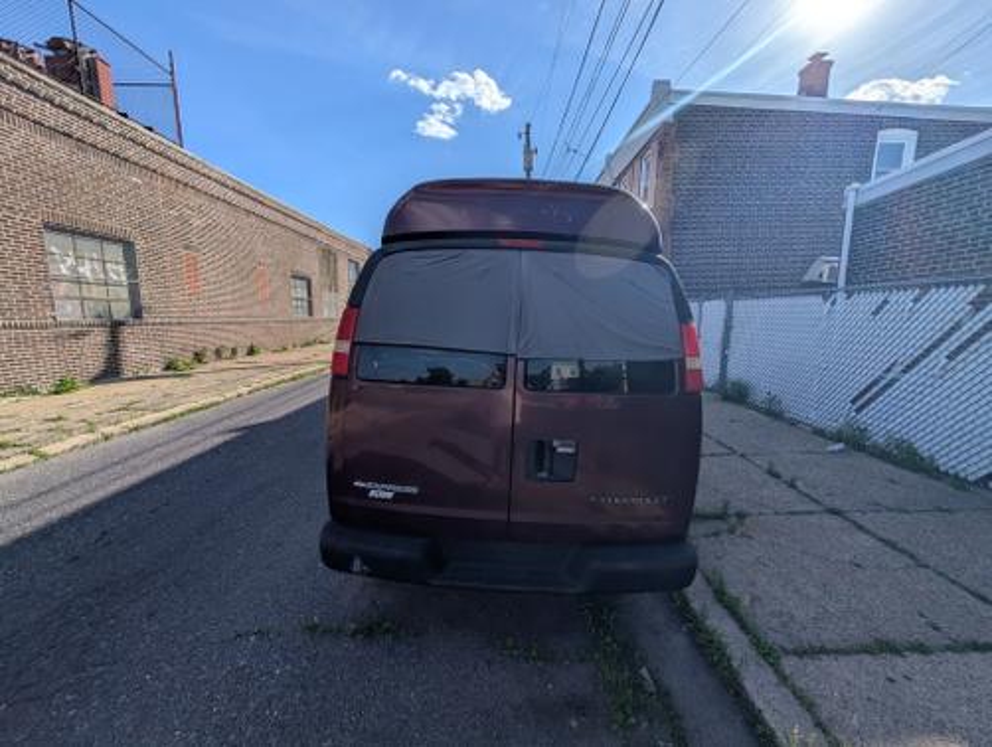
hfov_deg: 110.5
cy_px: 374
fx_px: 344
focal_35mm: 12
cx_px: 496
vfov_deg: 94.6
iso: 52
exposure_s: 1/7299
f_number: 1.7
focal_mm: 2.02
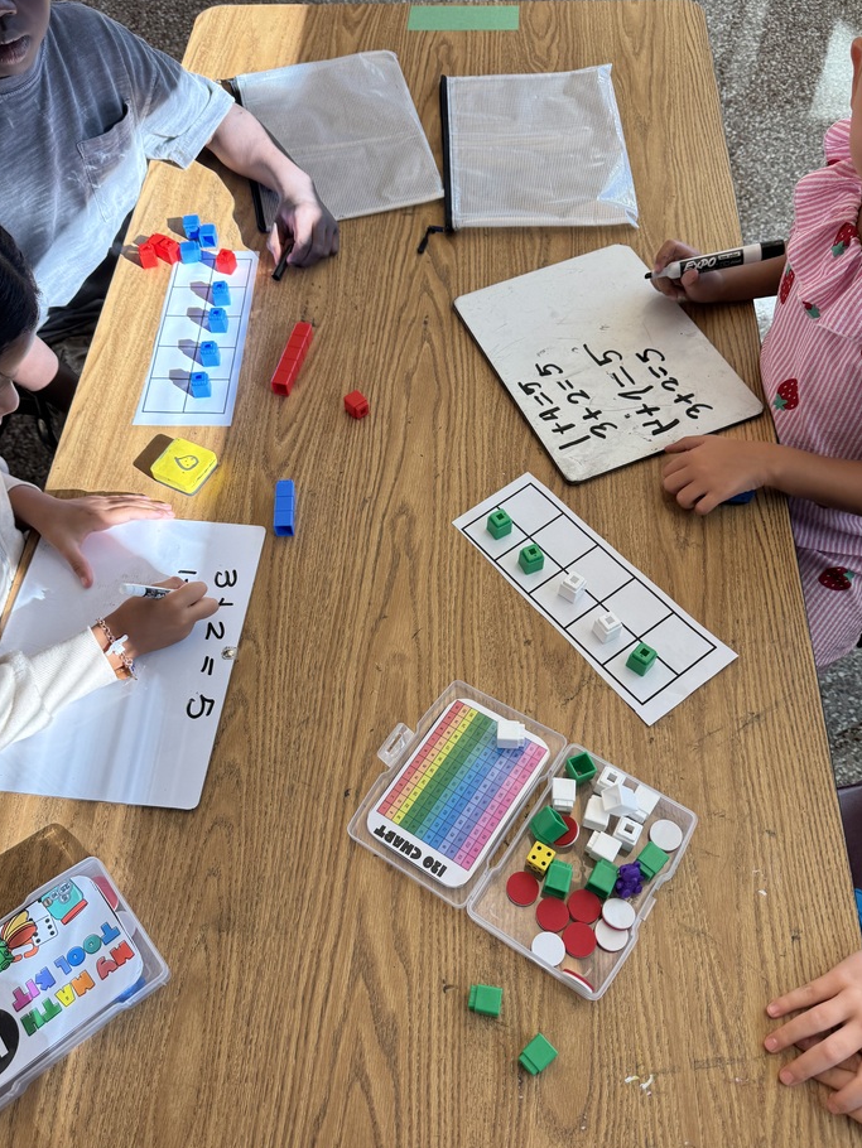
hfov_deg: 51.3
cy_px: 619
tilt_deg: -62.4
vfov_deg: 65.2
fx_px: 896
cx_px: 382
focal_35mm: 27
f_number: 1.78
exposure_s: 1/150
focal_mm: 6.76
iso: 100
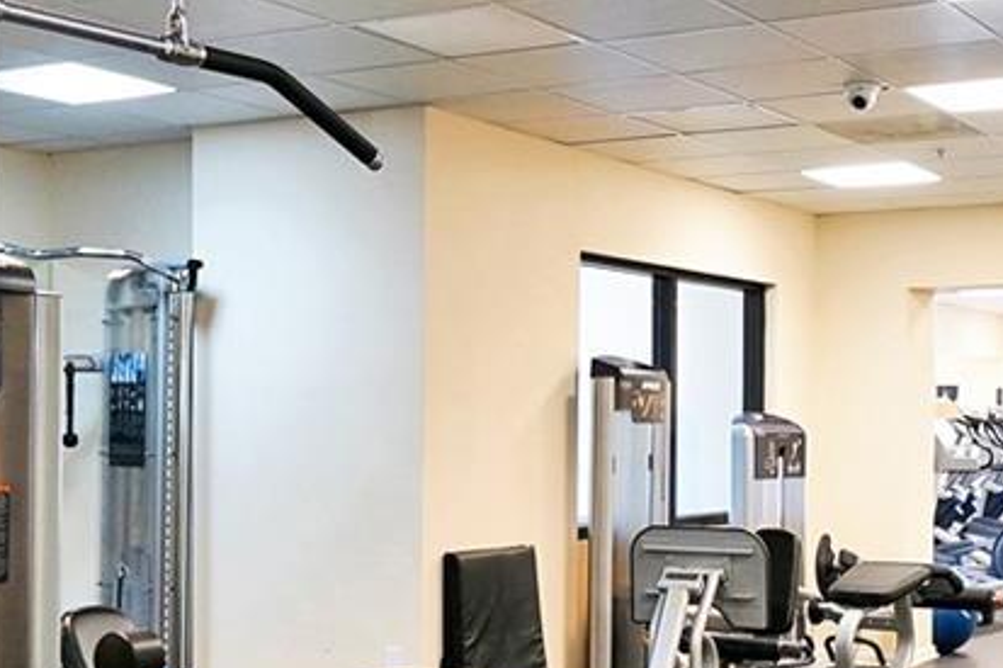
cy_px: 437
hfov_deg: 32.3
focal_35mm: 62
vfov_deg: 21.8
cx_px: 607
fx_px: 1727
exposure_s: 1/20
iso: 250
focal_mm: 16
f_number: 4
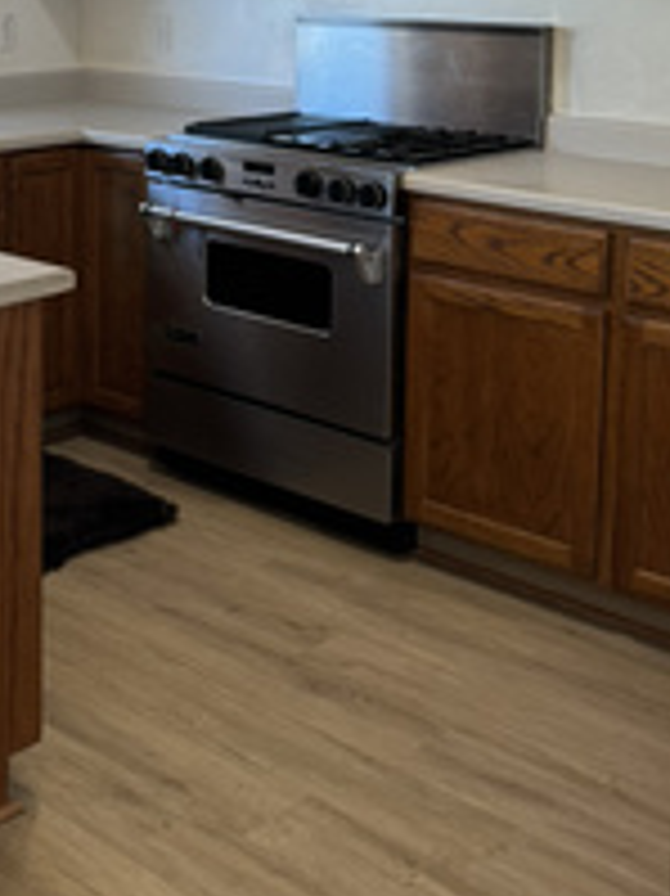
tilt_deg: -5.8
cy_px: 63
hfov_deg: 24.1
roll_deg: +0.3
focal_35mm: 58
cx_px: 4
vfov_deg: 31.4
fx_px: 1498
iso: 160
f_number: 1.78
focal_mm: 6.76
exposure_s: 1/120
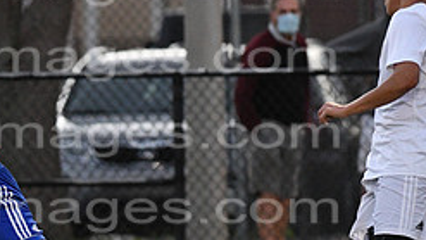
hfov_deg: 2.0
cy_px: 174
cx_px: -48
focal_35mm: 1107
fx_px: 12506
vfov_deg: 1.1
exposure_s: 1/800
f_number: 4.5
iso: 4000
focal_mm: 300
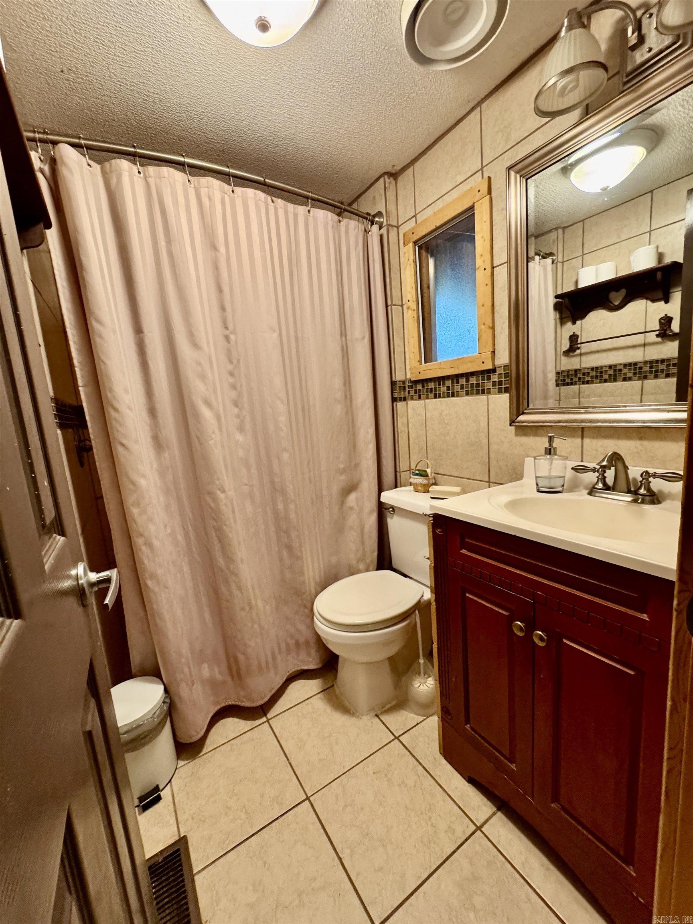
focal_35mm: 14
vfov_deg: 102.1
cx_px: 346
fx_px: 374
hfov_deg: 85.7
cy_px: 462
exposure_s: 1/60
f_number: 2.2
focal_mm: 2.22
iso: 320
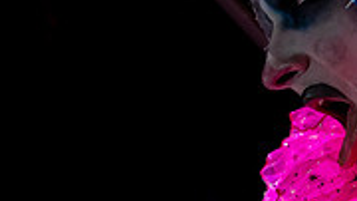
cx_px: 341
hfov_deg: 25.2
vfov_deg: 14.9
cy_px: 96
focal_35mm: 81
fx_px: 766
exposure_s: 1/160
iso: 6400
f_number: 4
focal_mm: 24
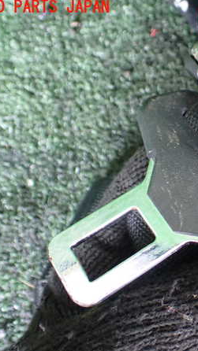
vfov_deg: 46.4
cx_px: 203
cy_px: 175
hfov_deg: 25.6
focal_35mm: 44
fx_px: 411
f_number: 2.3
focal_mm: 5.4
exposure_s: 1/60
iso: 800
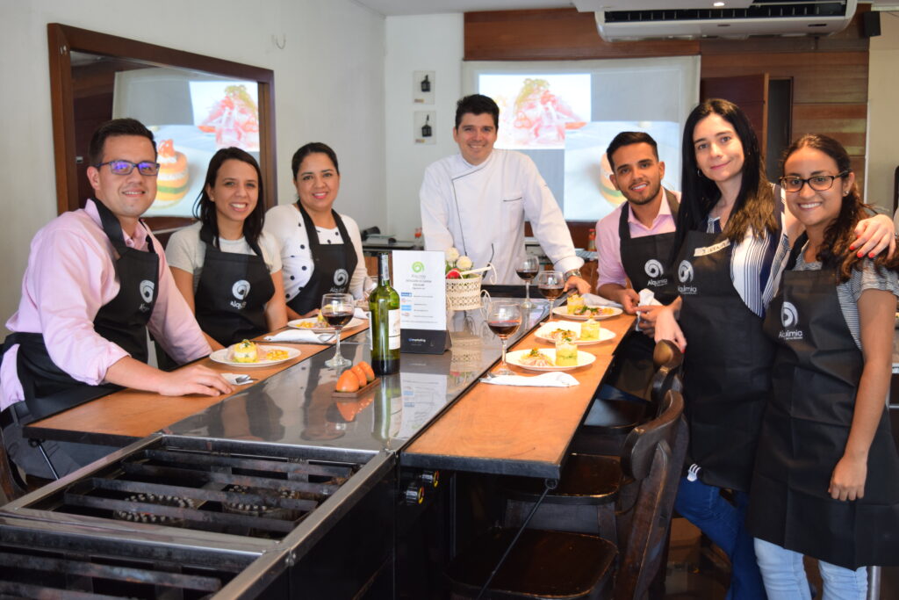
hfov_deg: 29.9
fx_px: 1686
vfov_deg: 20.2
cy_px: 300
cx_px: 450
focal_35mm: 68
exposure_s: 1/30
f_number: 5
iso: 640
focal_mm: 45
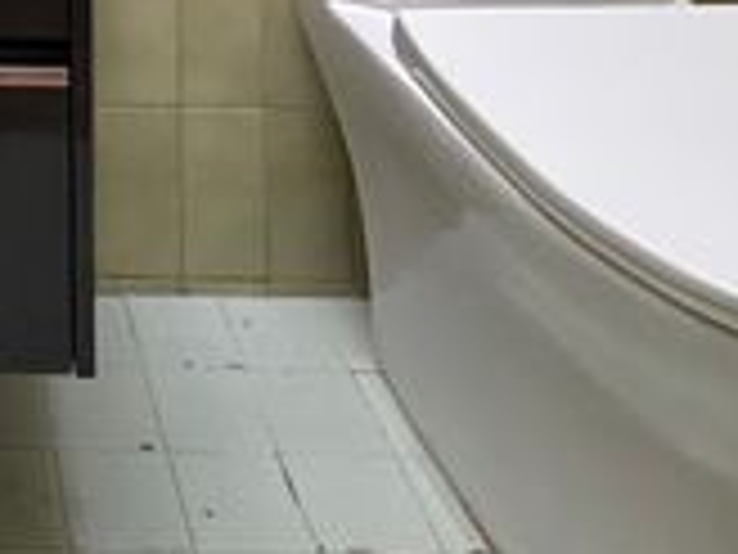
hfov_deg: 28.9
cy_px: -513
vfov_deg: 18.4
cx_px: -164
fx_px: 1215
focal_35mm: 57
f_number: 2.2
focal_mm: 2.22
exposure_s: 1/60
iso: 320
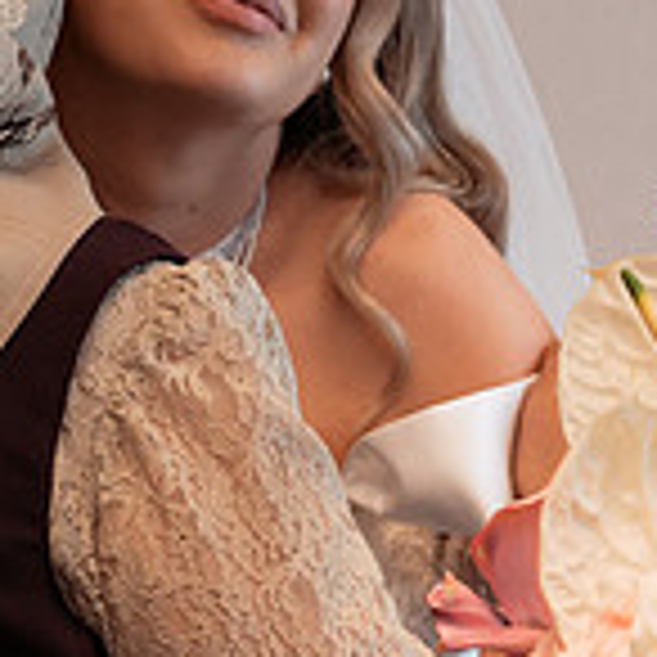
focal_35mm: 174
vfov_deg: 10.0
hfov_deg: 10.0
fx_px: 3736
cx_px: 201
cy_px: 217
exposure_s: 1/250
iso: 640
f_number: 3.5
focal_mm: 47
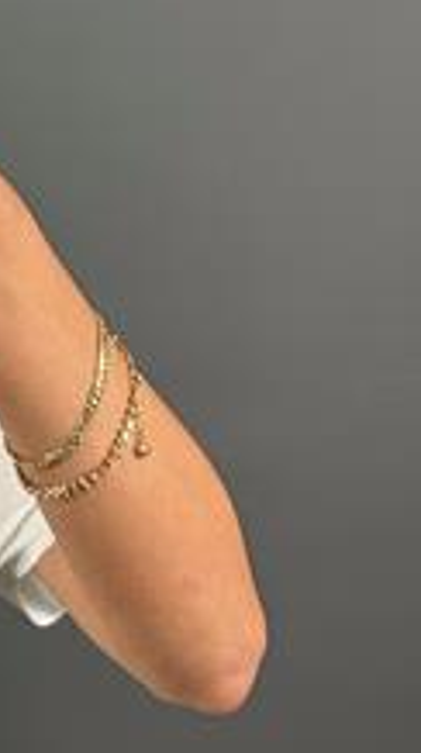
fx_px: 2251
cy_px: 373
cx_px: -257
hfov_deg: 10.2
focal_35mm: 113
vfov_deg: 19.0
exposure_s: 1/139
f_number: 1.78
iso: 64
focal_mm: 6.86
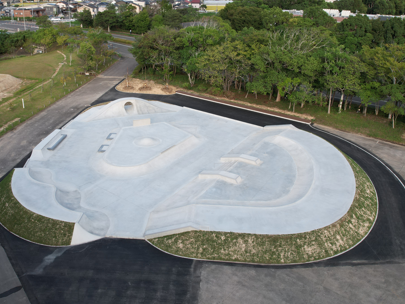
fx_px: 374
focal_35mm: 32
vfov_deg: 43.8
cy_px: 114
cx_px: 172
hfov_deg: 56.6
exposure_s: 1/800
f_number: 2.8
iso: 110
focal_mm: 8.38
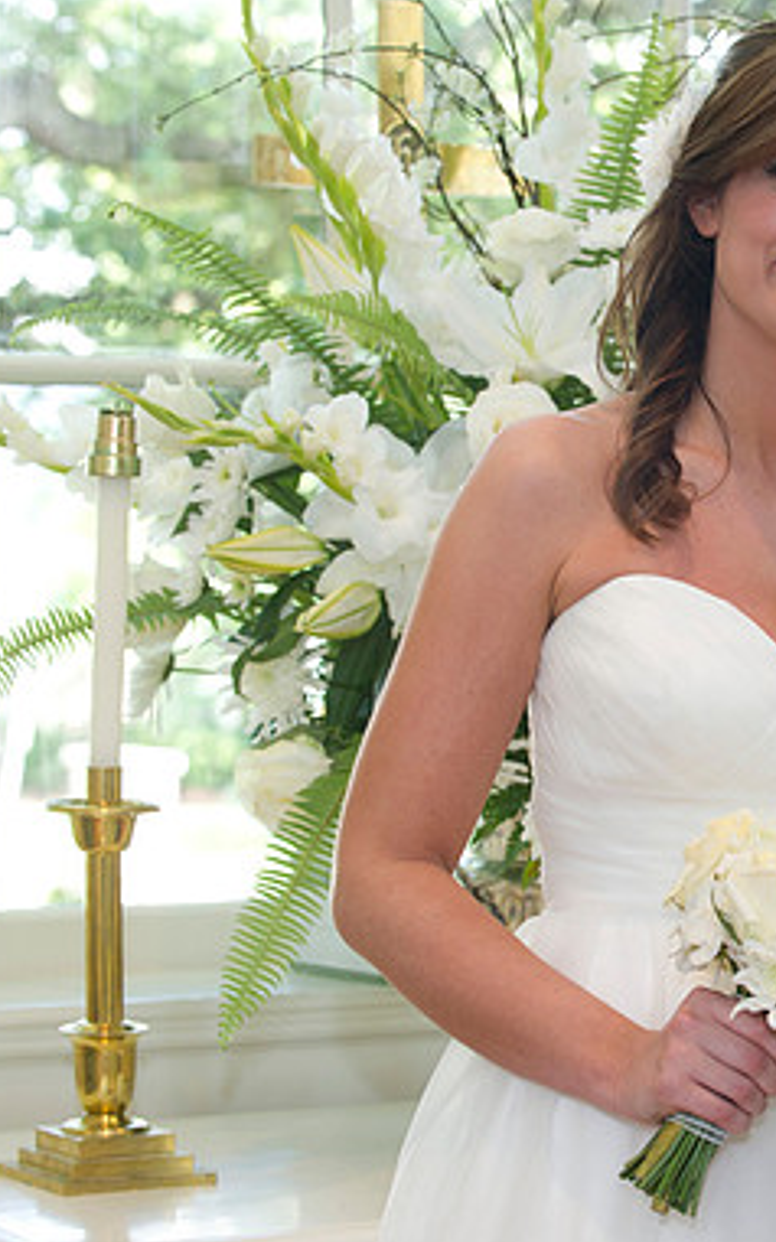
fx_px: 4197
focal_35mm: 124
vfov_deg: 16.8
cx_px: 769
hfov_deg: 10.5
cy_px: 619
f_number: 4.5
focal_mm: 80
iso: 800
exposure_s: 1/80
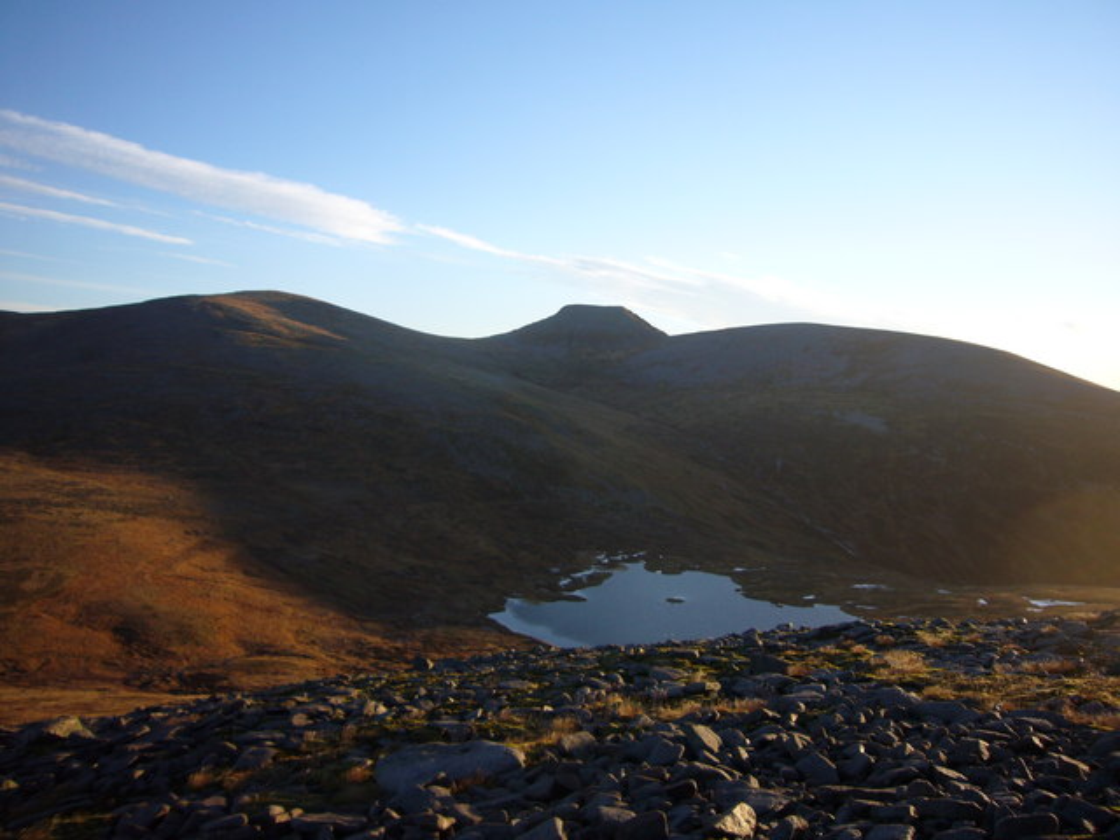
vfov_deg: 49.7
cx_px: 560
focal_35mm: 28
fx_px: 906
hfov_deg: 63.4
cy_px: 420
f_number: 2.8
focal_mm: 4.6
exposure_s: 1/320
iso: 80
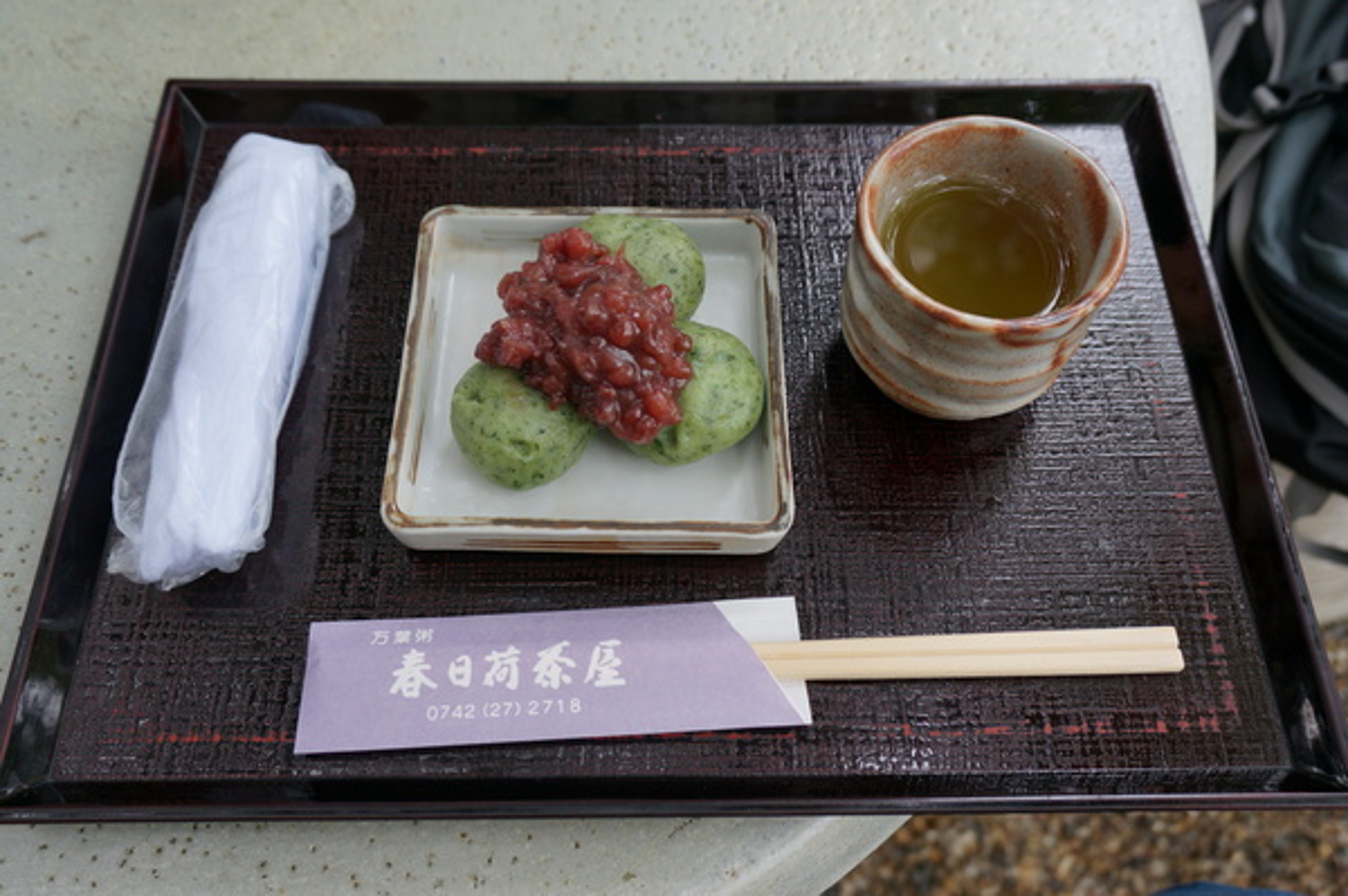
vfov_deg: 43.5
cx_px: 674
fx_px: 1122
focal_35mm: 30
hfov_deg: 62.0
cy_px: 448
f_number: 4
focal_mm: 20
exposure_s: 1/60
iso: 250
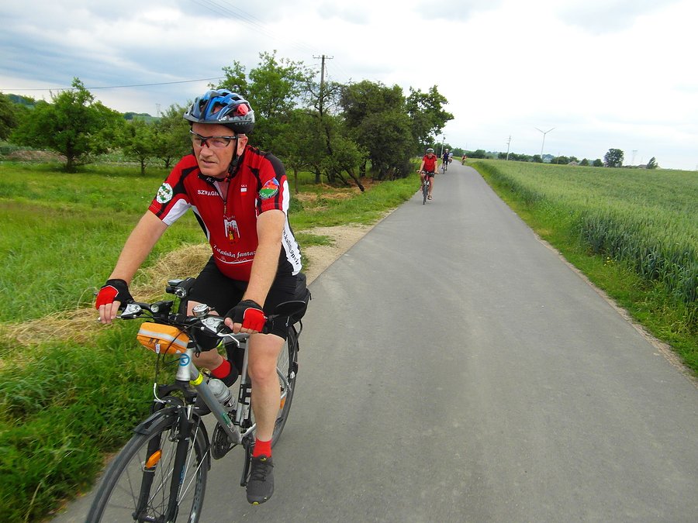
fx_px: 484
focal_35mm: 24
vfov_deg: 56.8
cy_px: 262
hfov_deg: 71.6
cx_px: 349
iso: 100
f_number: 3.2
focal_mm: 4
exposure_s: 1/350
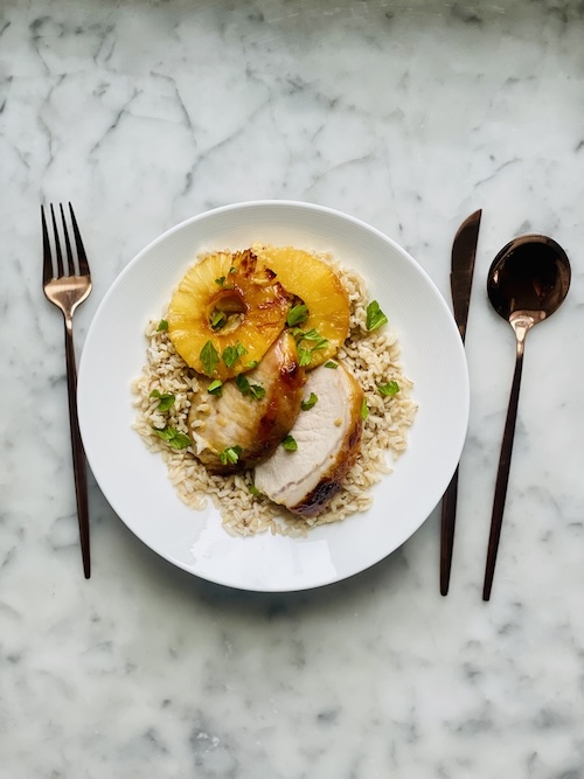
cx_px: 292
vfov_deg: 36.8
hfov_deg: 28.0
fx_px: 1170
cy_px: 390
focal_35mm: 52
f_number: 2
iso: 64
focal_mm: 6
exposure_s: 1/122
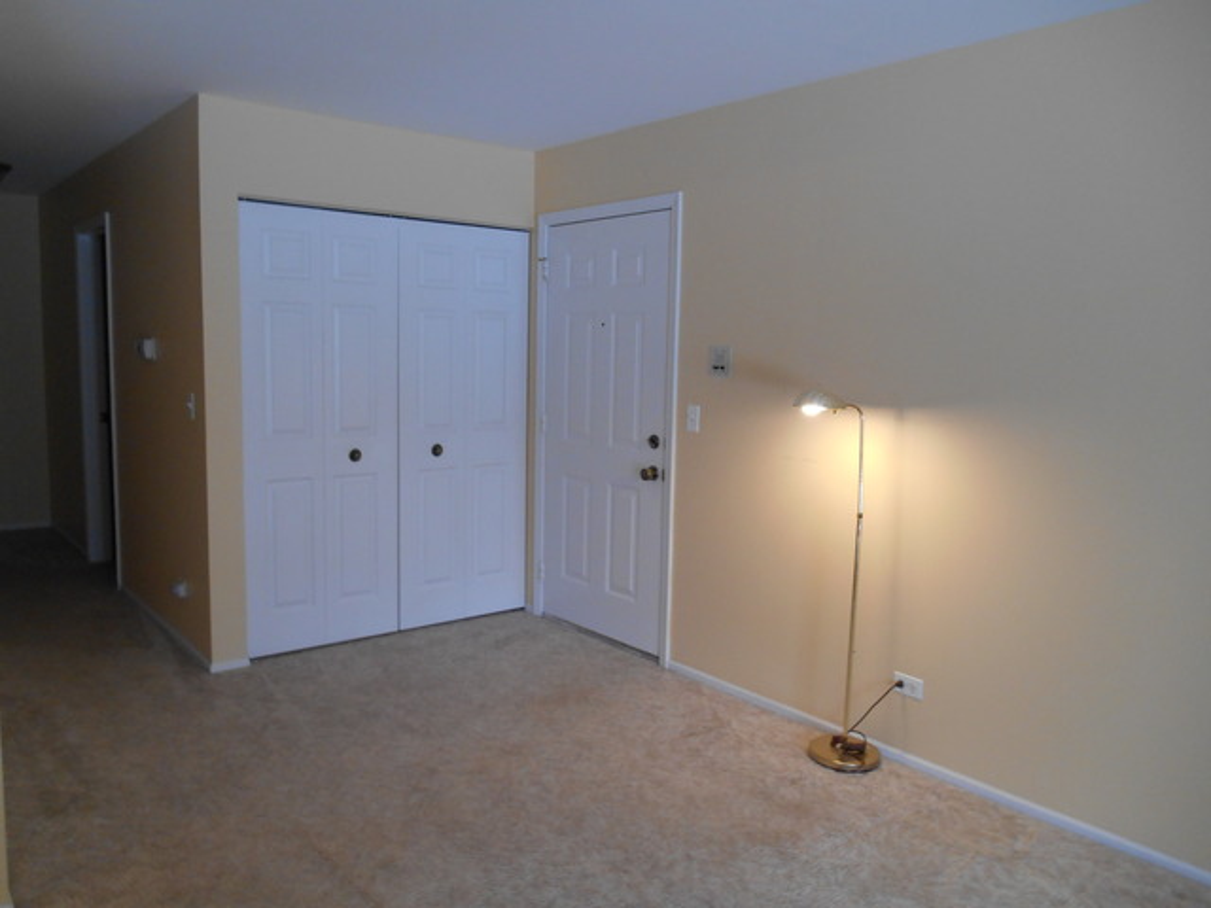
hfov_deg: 67.3
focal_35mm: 26
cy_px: 454
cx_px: 606
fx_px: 910
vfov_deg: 53.1
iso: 220
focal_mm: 4.7
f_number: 3.4
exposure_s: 1/30
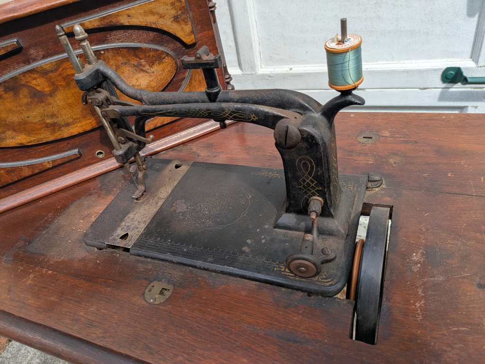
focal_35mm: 25
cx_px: 242
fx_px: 350
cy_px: 182
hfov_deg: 69.4
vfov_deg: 54.9
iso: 48
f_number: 1.89
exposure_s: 1/652
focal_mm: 5.43
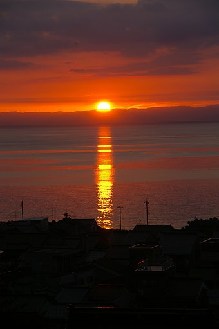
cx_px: 110
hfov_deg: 9.1
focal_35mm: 150
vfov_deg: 13.7
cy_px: 164
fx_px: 1372
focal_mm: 100
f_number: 8
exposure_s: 1/200
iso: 200
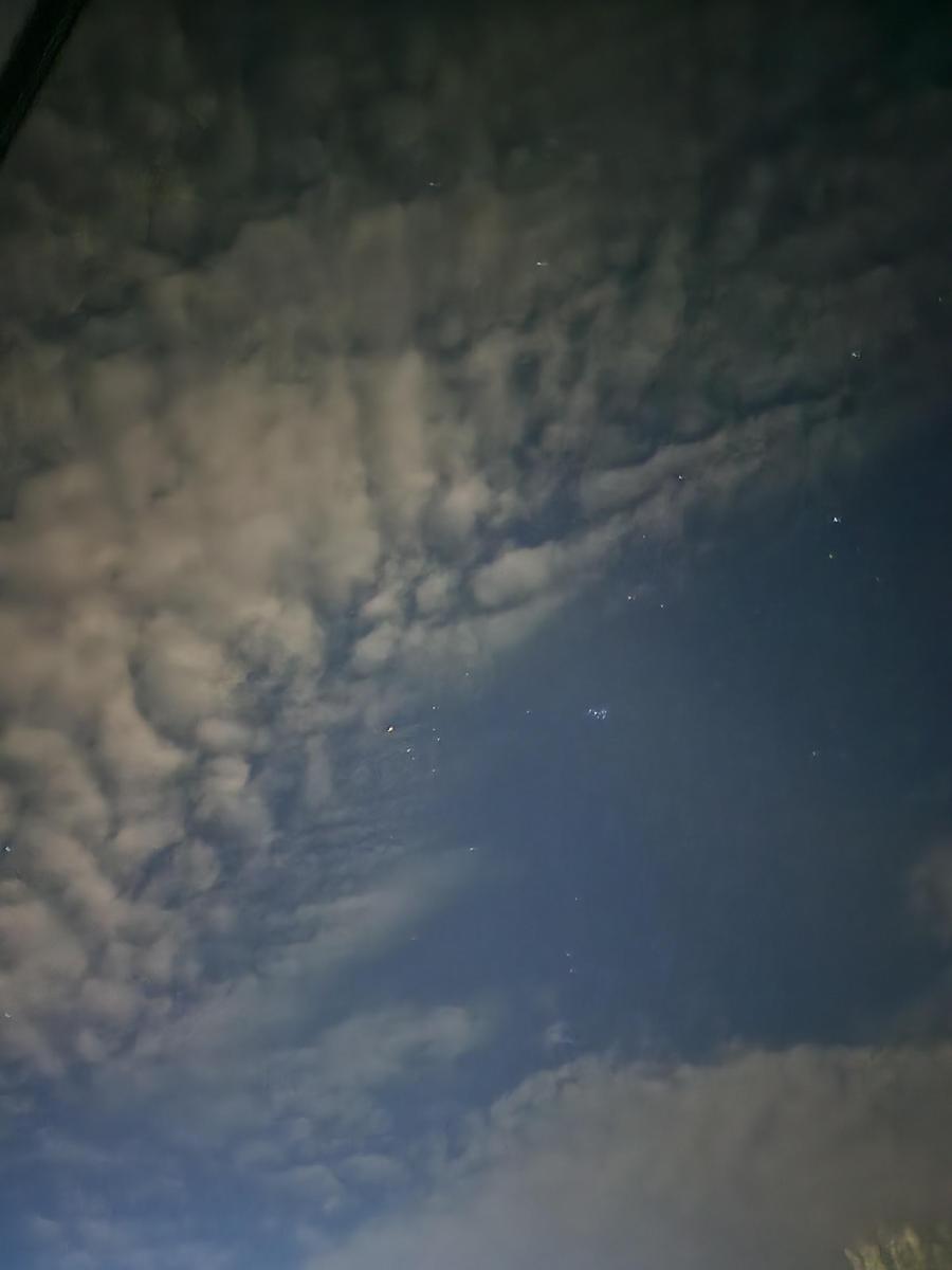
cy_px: 635
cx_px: 476
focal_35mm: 23
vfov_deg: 73.9
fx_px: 843
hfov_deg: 58.9
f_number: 1.8
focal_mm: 6.4
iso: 3200
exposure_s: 1/10
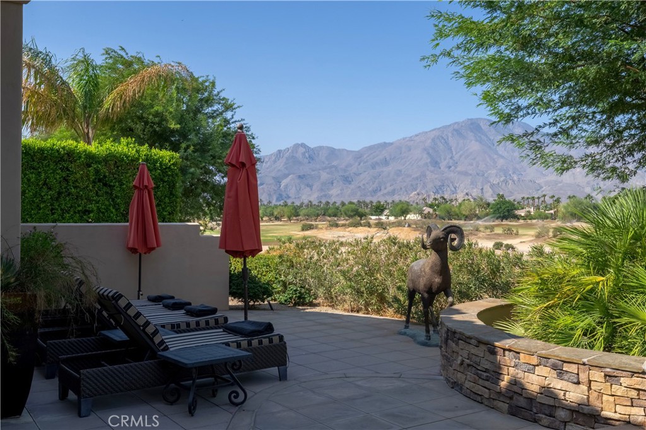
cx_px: 323
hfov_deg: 53.1
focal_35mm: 36
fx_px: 646
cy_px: 215
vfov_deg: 36.8
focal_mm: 24
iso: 400
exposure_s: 1/4000
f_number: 10
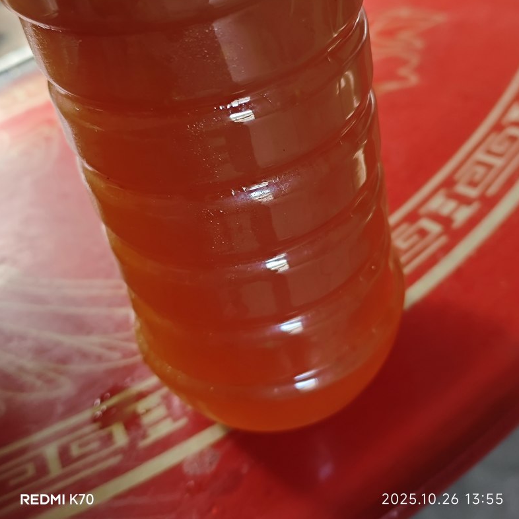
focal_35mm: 42
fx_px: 712
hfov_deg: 40.0
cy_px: 175
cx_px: 261
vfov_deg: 39.6
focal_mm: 5.84
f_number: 1.6
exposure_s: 1/77.6
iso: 200
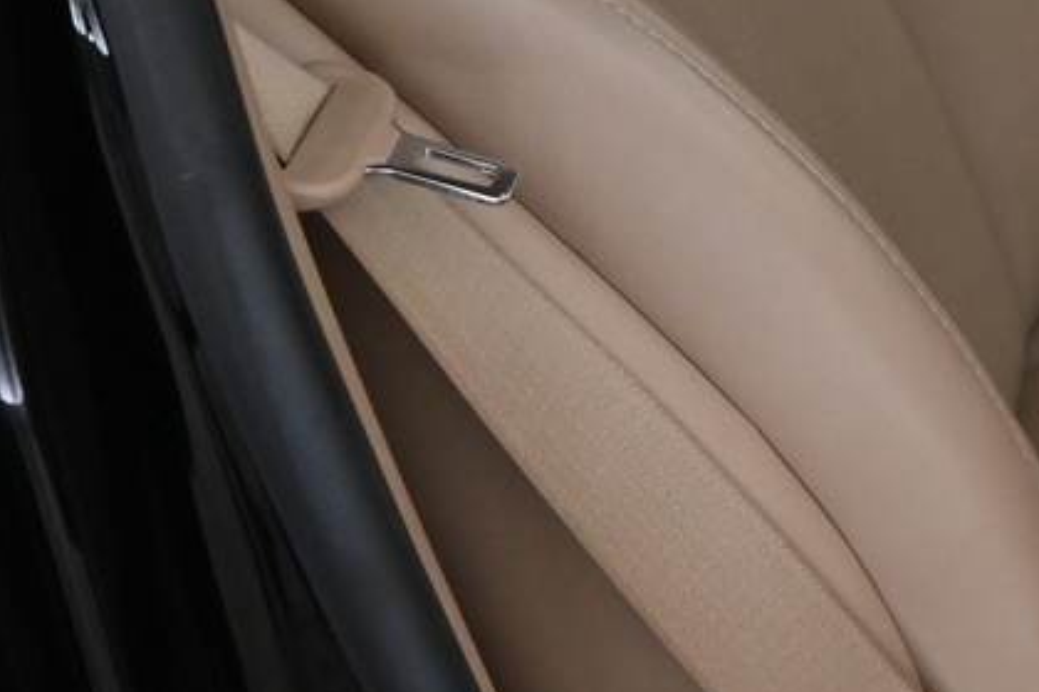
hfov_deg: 14.7
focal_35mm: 131
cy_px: 124
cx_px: 1519
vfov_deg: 10.4
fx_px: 3781
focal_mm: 34
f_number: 5
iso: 3200
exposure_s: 1/125
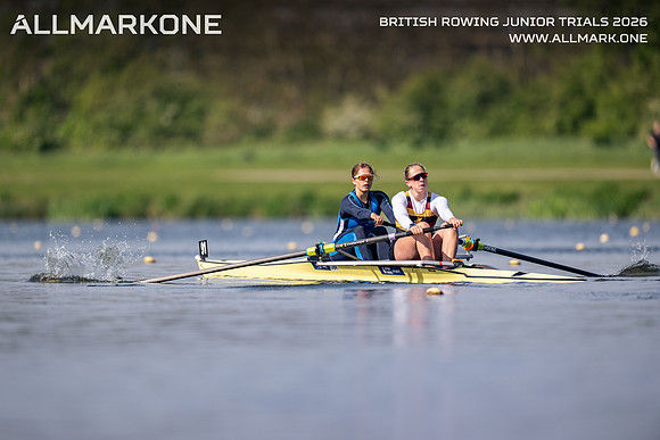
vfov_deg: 2.3
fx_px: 11002
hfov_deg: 3.4
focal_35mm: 600
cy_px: 220
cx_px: 330
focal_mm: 600
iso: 220
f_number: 4
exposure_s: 1/2500
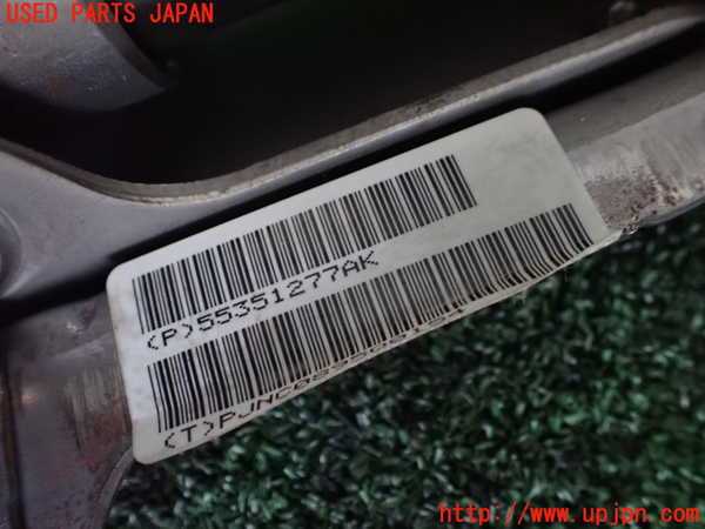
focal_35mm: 30
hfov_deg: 60.0
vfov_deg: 46.8
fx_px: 611
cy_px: 264
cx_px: 352
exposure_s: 1/30
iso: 1250
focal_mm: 5.4
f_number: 2.3
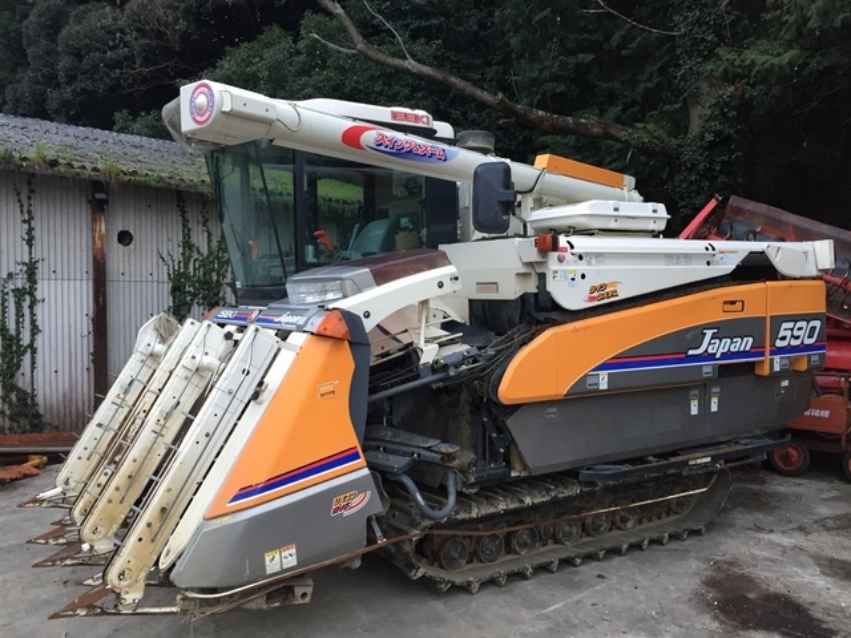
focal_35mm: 29
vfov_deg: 48.2
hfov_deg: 61.7
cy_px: 319
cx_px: 426
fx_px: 713
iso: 100
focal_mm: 4.15
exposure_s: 1/30
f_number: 2.2
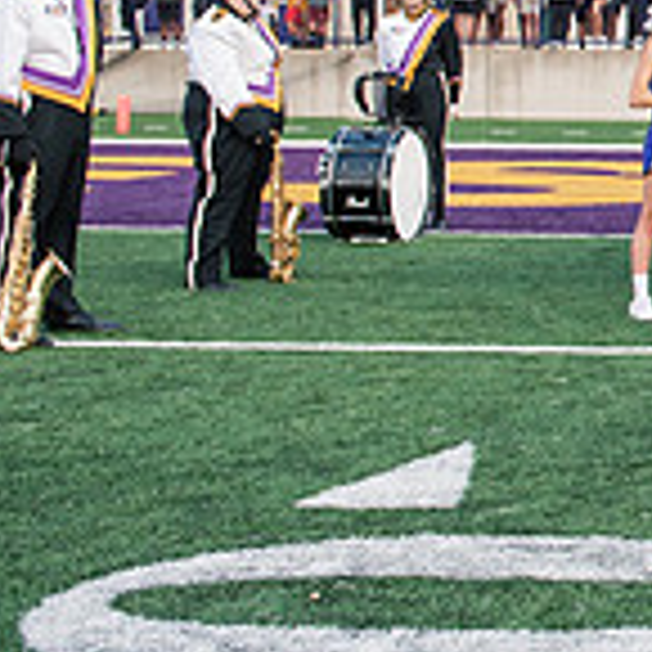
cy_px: 25
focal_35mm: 92
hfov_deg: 15.9
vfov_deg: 18.5
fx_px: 1960
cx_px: 1192
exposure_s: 1/400
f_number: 4.5
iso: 640
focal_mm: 27
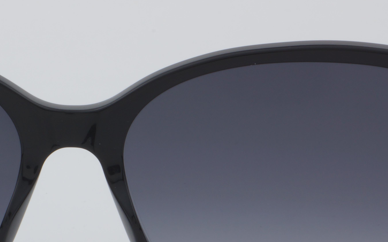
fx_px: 1979
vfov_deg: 7.0
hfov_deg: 11.2
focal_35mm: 187
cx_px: 79
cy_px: 201
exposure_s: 1/4
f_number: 32
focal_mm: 55
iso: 100
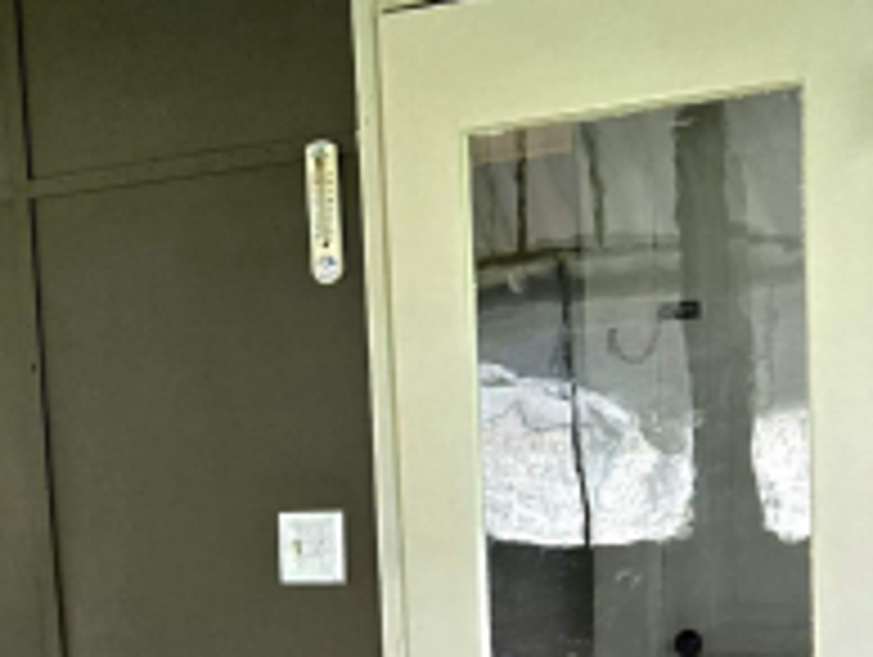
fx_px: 1995
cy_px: 693
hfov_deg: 24.3
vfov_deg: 18.1
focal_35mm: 79
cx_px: 191
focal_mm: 5.4
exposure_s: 1/182
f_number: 1.8
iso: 160
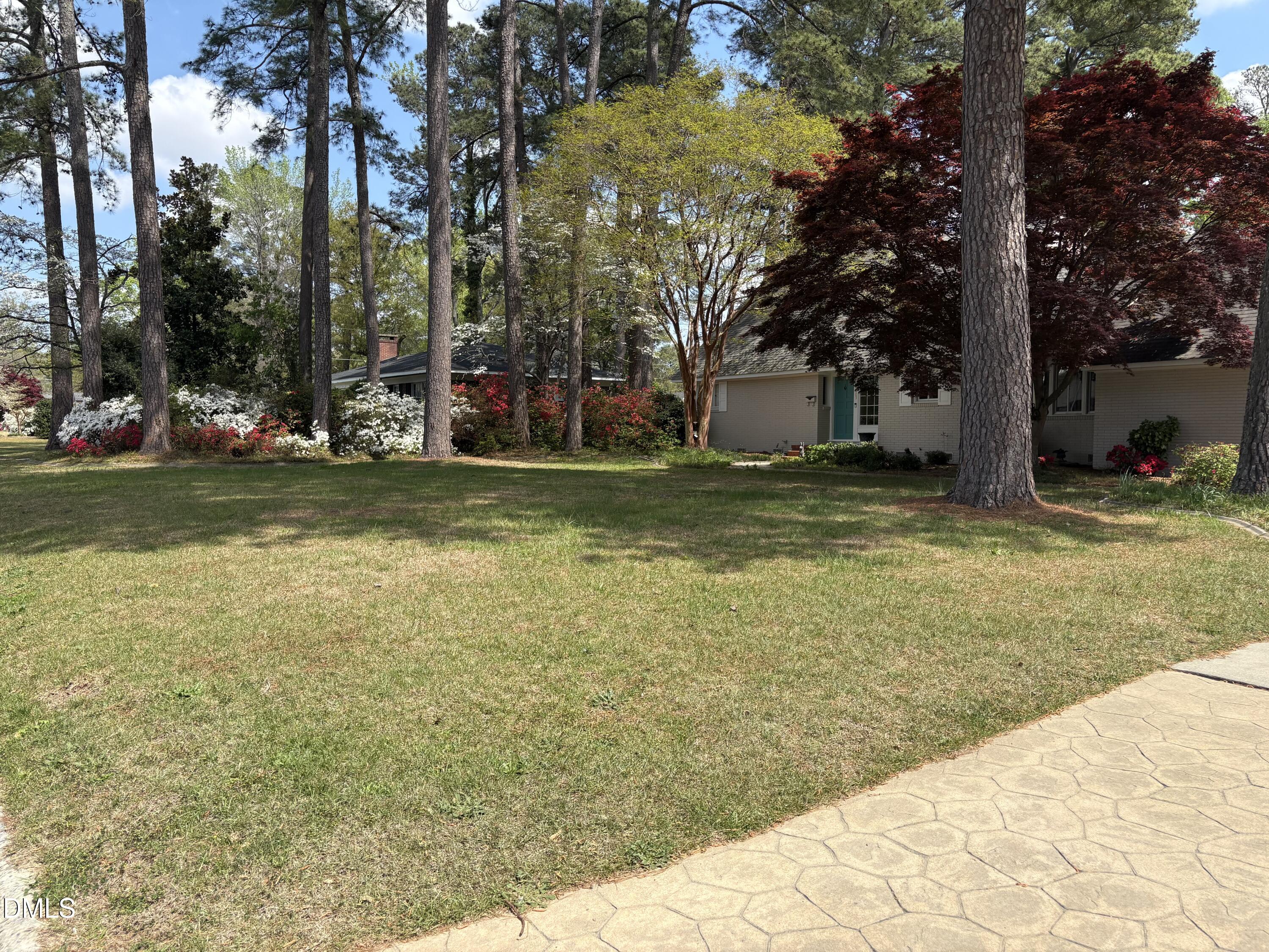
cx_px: 634
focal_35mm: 26
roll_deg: +0.2
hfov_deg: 67.3
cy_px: 476
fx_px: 953
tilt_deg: -2.6
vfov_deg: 53.1
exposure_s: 1/2141
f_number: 1.6
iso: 50
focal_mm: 5.96
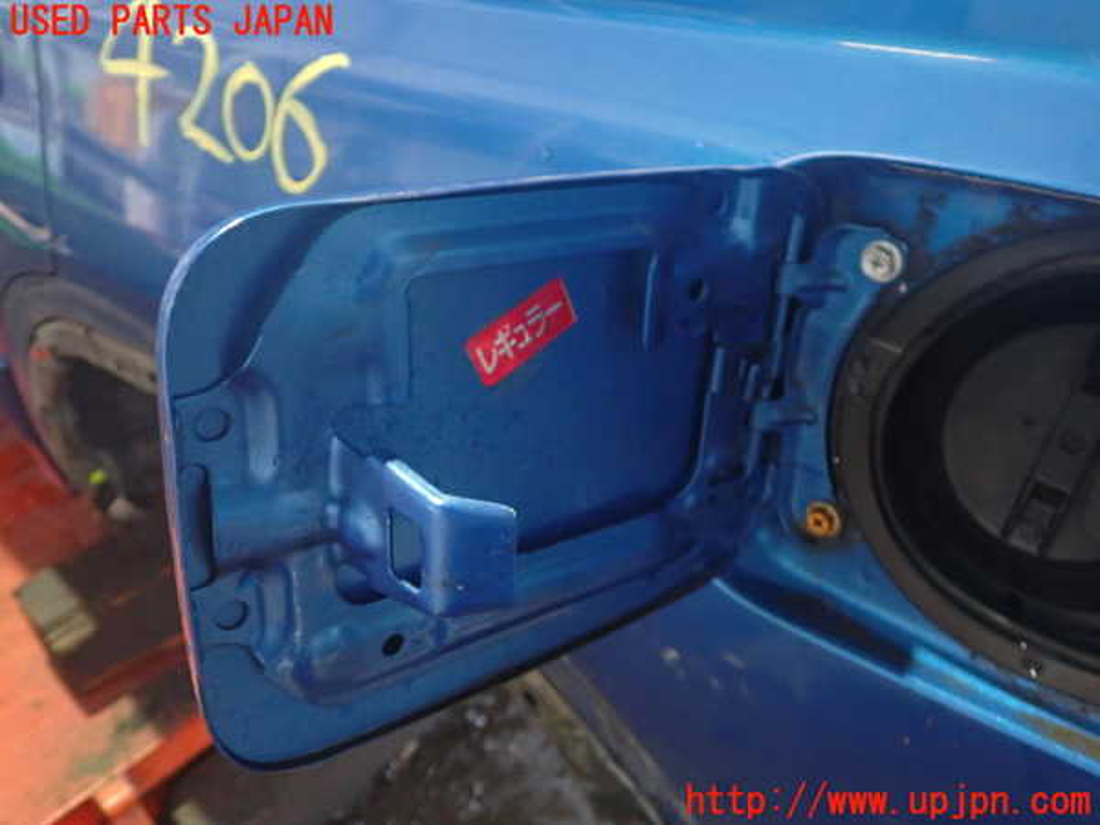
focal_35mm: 30
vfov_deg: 46.8
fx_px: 953
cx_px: 550
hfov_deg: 60.0
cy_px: 412
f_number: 2.3
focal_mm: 5.4
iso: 800
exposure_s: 1/20
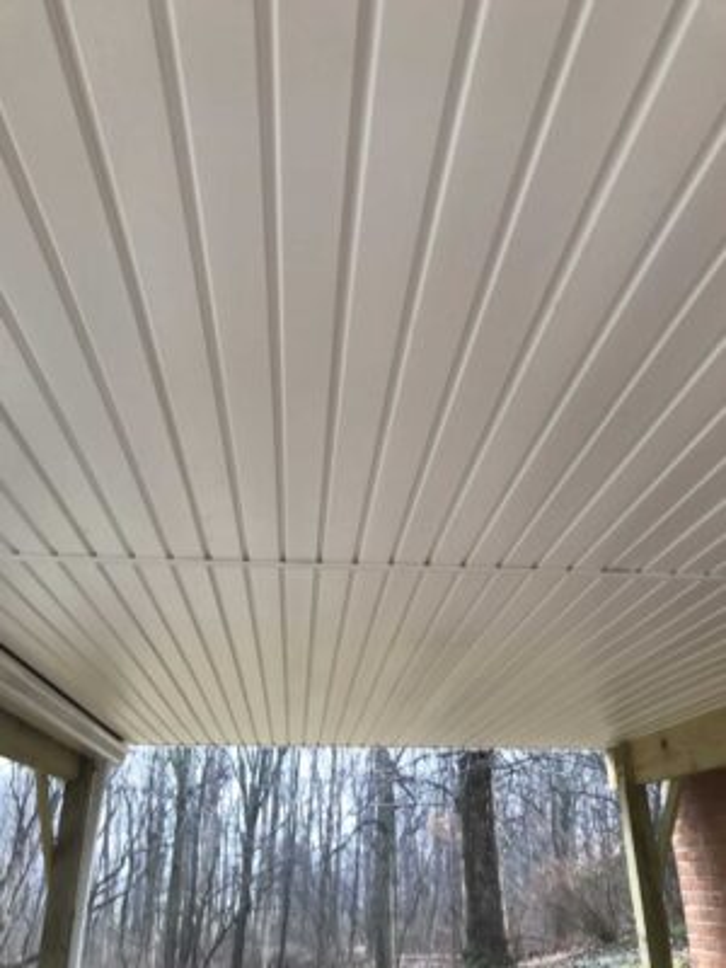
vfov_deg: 63.4
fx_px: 783
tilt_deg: +30.6
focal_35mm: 28
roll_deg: -0.5
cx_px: 363
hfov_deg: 49.7
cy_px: 484
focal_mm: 3.99
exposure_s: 1/120
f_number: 1.8
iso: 32
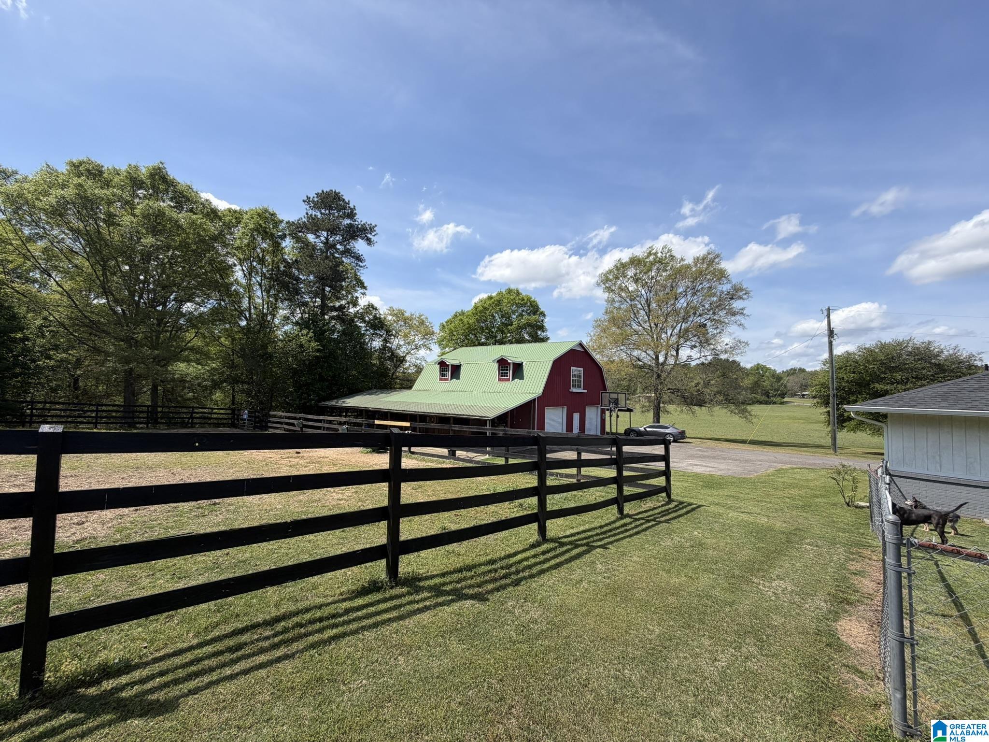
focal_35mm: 14
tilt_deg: +3.5
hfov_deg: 102.1
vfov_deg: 85.7
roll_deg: -1.3
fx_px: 400
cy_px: 371
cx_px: 494
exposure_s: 1/770
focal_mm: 2.22
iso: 20
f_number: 2.2
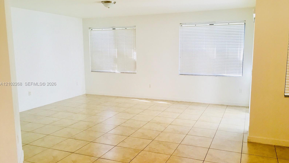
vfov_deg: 36.7
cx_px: 145
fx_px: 245
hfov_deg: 61.0
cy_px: 84
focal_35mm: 32
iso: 80
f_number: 2.2
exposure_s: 1/33
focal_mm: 4.15
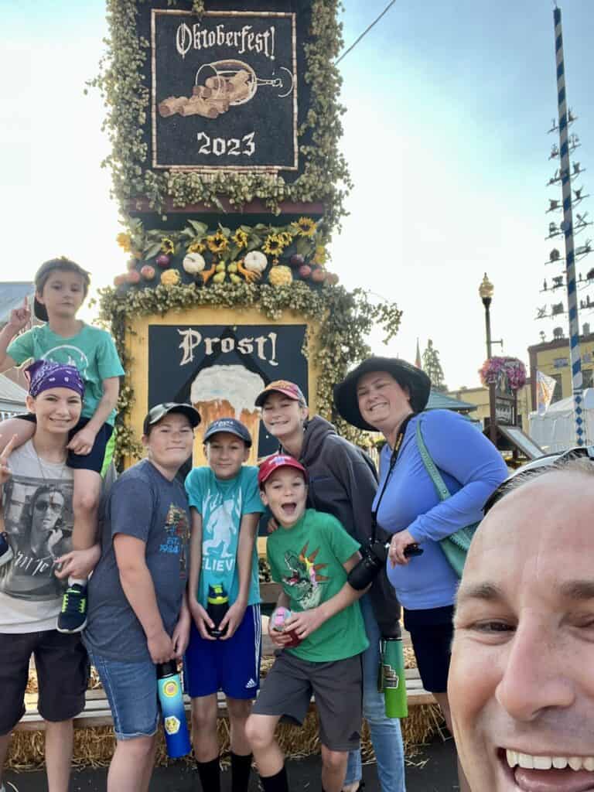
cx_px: 297
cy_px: 396
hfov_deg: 46.8
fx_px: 686
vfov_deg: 60.0
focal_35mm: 30
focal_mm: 2.71
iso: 32
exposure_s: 1/179
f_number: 2.2
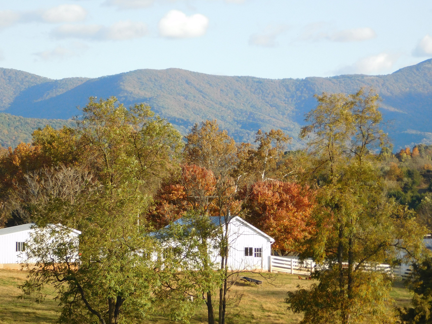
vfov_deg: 8.1
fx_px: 2284
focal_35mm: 183
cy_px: 172
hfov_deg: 10.8
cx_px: 203
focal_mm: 30.1
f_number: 5.3
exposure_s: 1/250
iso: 125
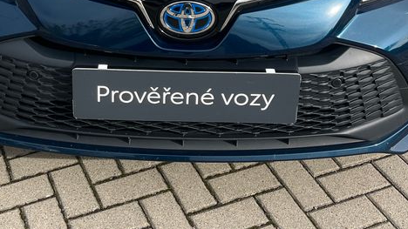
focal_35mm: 62
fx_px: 671
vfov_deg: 17.8
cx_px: 153
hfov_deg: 33.7
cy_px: -94
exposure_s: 1/1422
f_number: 1.6
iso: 50
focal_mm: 5.1
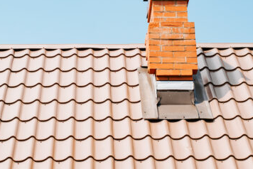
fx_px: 760
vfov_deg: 12.6
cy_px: 22
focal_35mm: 108
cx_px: 110
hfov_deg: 18.9
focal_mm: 50
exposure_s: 1/320
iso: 100
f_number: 4
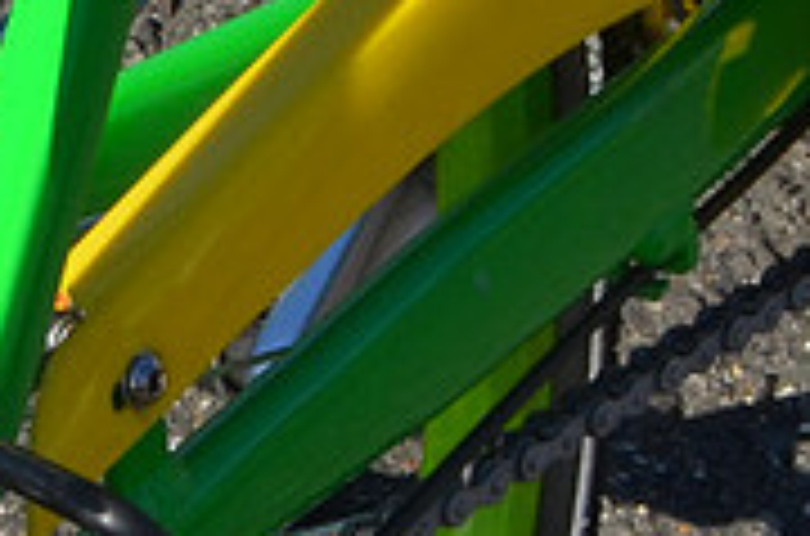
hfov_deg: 8.5
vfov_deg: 6.0
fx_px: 4937
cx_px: -1228
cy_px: -651
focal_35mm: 220
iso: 180
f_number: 20
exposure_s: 1/60
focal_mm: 24
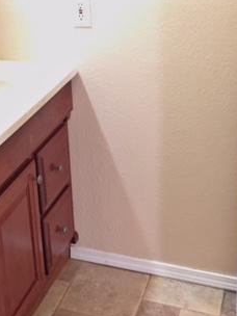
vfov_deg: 31.6
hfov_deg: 23.8
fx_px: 557
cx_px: 63
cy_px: 121
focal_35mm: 61
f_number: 2.2
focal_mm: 4.15
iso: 200
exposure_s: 1/30
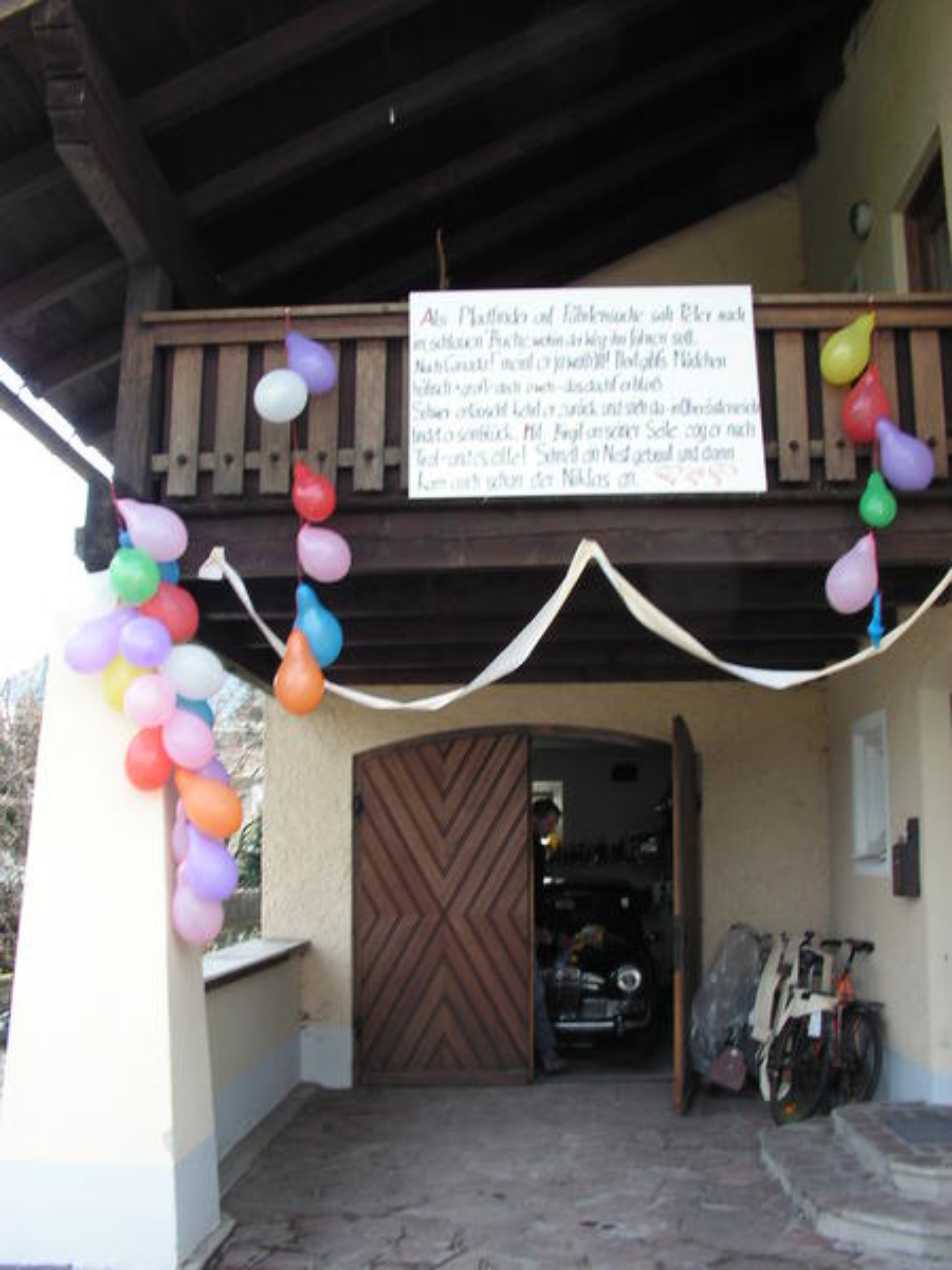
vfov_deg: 51.4
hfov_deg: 39.7
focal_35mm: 36
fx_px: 1320
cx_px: 476
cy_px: 635
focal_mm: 6
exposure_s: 1/60
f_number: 4.8
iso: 50
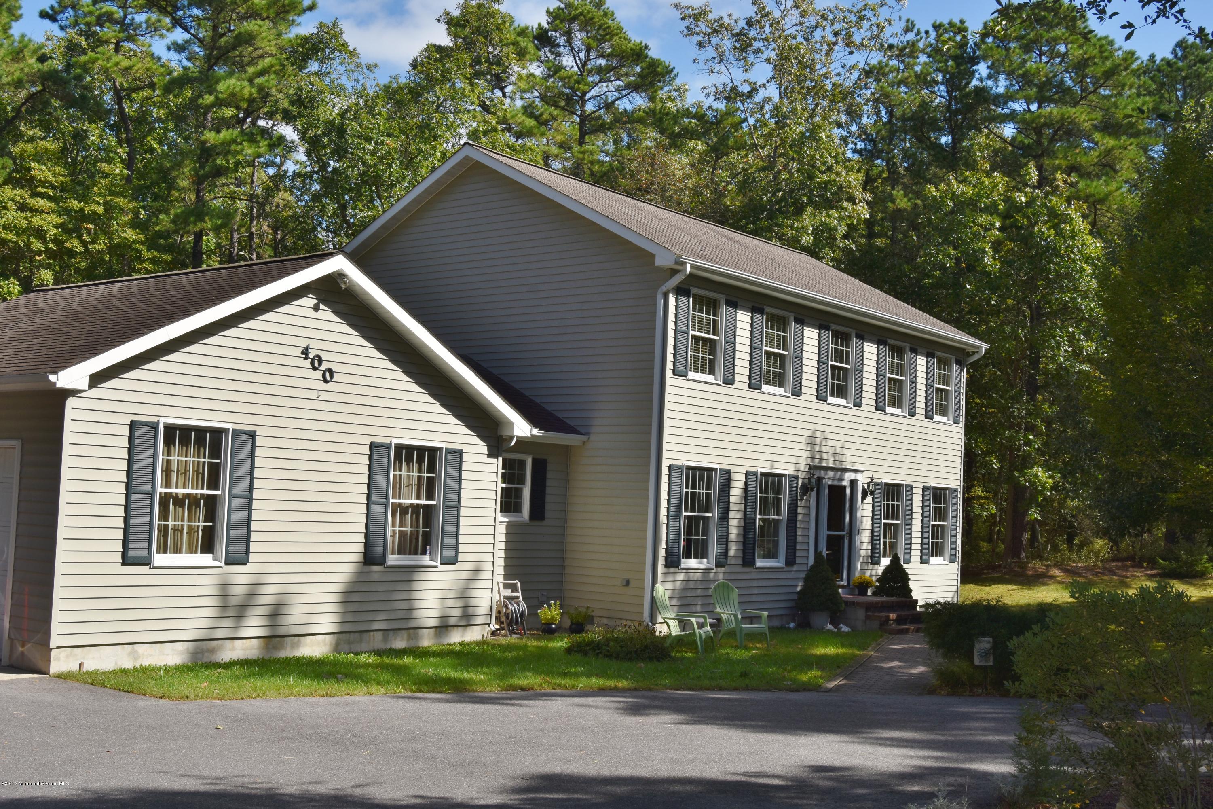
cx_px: 606
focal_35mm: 39
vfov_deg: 34.2
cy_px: 404
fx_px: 1314
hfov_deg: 49.6
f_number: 13
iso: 100
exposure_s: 1/250
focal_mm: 26
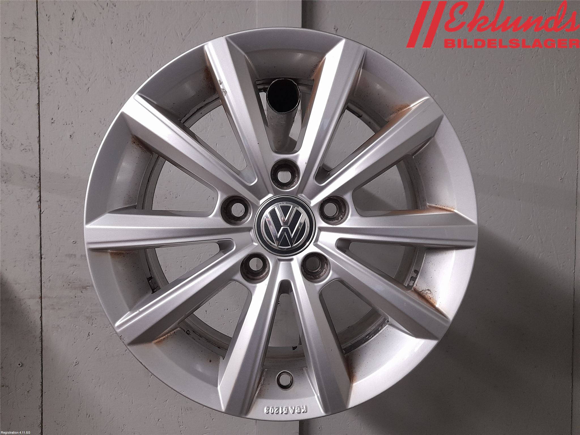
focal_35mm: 25
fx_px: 419
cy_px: 218
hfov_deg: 69.4
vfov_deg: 54.9
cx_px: 290
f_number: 2
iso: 320
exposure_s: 1/33
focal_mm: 4.6
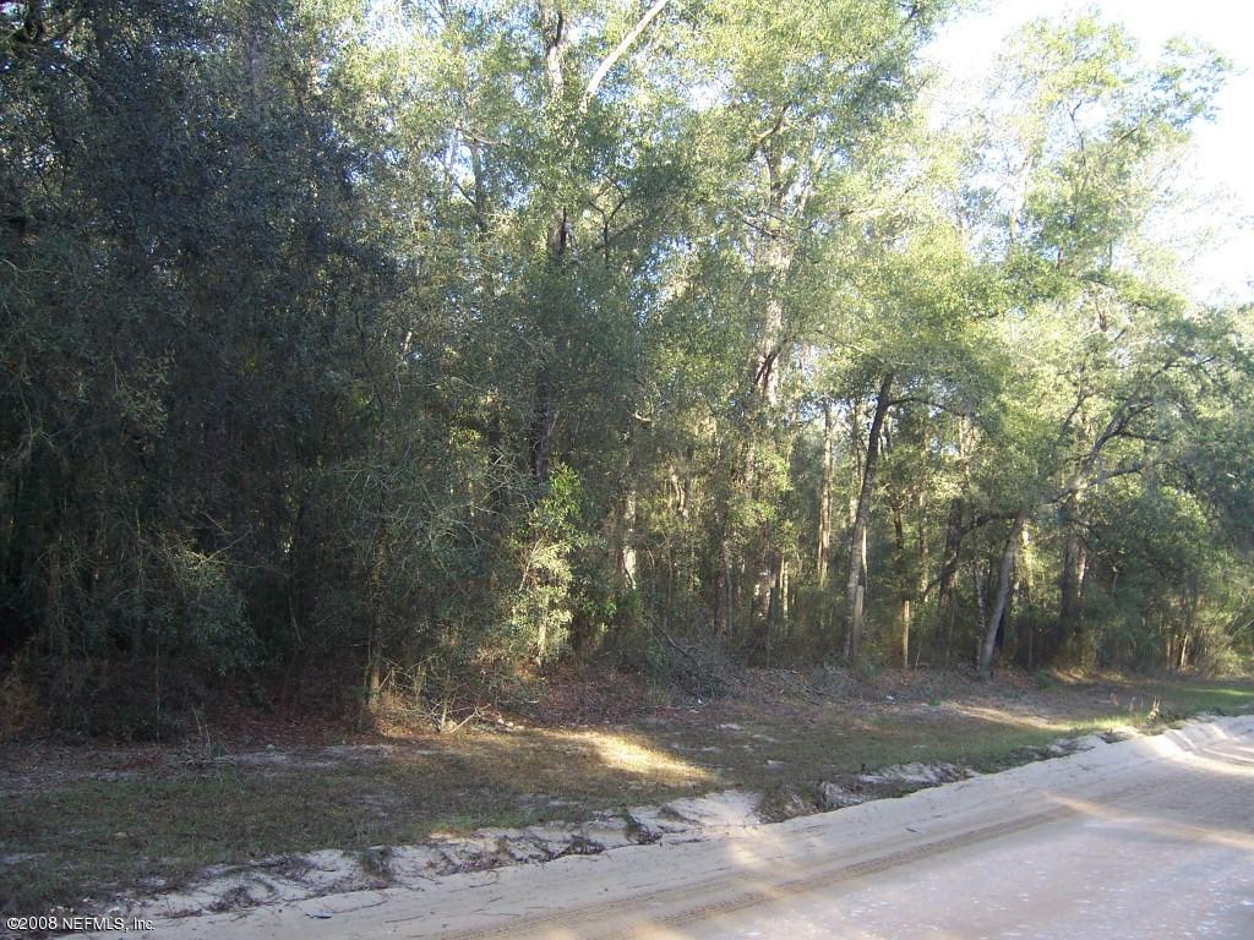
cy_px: 470
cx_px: 627
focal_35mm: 36
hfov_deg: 51.4
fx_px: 1304
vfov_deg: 39.7
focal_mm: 6.2
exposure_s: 1/100
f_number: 2.8
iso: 80
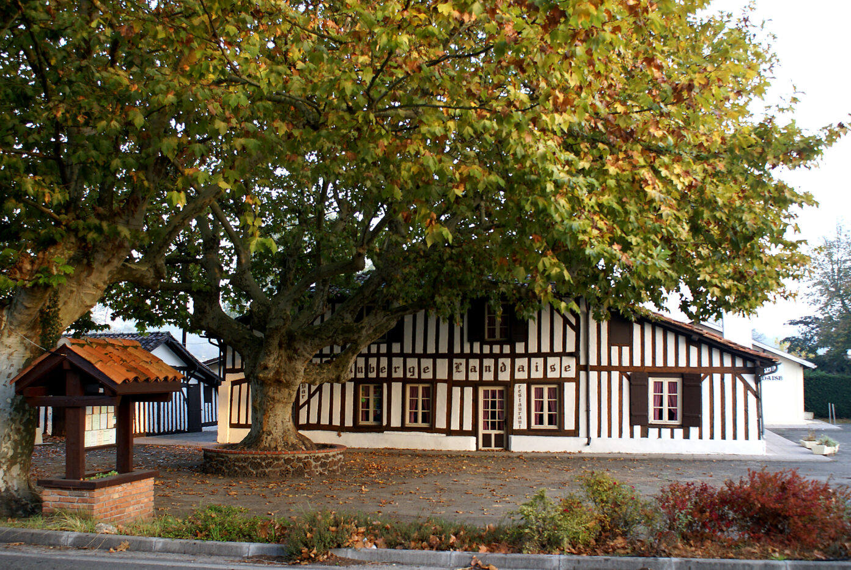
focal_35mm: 36
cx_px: 426
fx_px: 852
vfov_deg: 37.0
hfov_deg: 53.1
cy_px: 285
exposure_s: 1/40
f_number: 4.5
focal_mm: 24
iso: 125
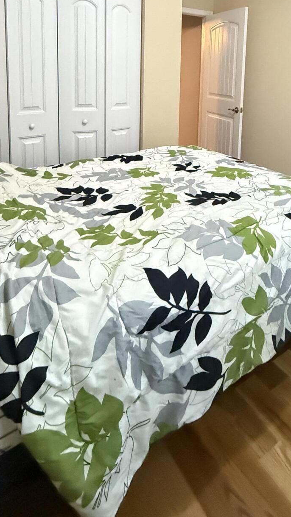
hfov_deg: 45.6
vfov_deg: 68.0
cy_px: 113
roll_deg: -0.9
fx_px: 343
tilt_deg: -6.2
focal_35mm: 25
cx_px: 179
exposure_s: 1/40
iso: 1250
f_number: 2.2
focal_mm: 2.22
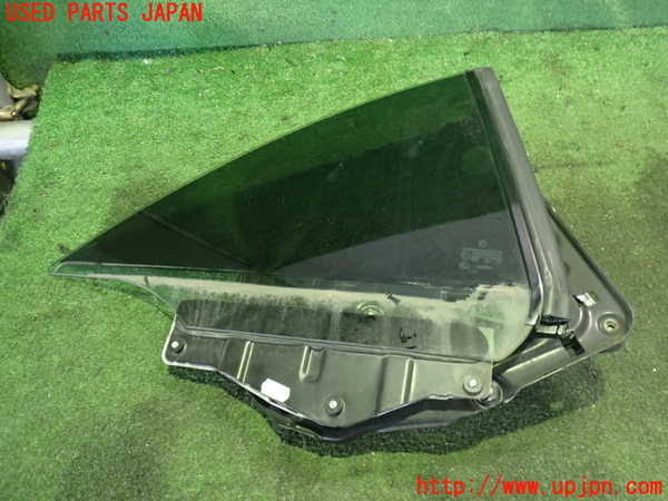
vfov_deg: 46.8
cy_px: 250
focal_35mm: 30
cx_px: 334
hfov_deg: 60.0
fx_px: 579
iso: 800
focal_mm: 5.4
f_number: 2.3
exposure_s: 1/20
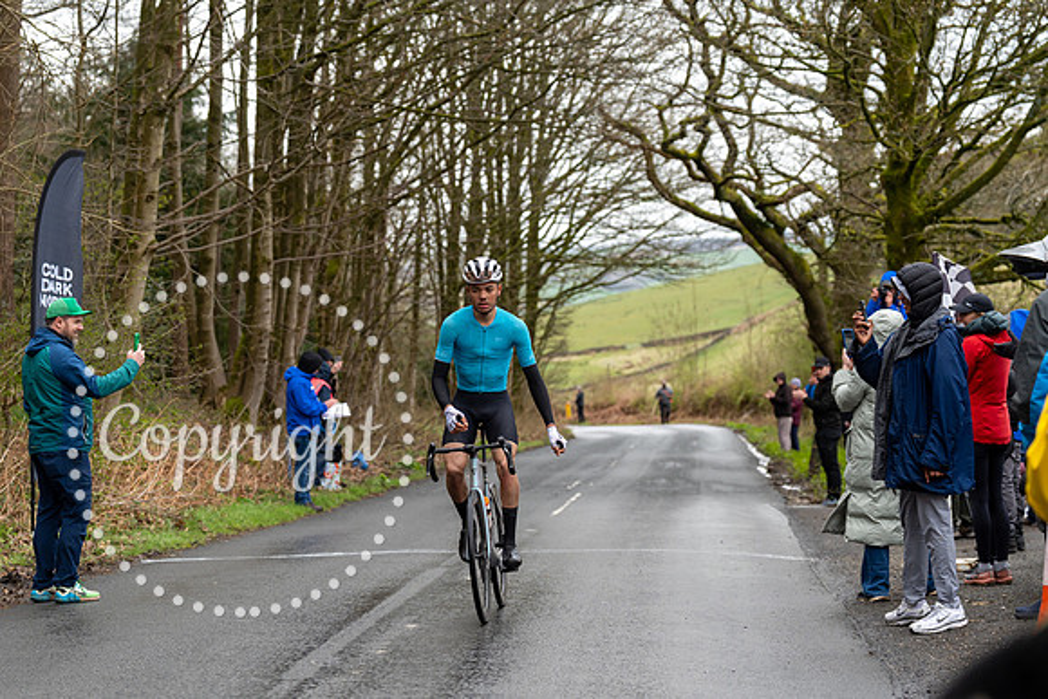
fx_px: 2329
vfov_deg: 17.1
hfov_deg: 25.4
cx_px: 524
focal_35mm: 80
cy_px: 350
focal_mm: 80
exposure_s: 1/1000
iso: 640
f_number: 3.5
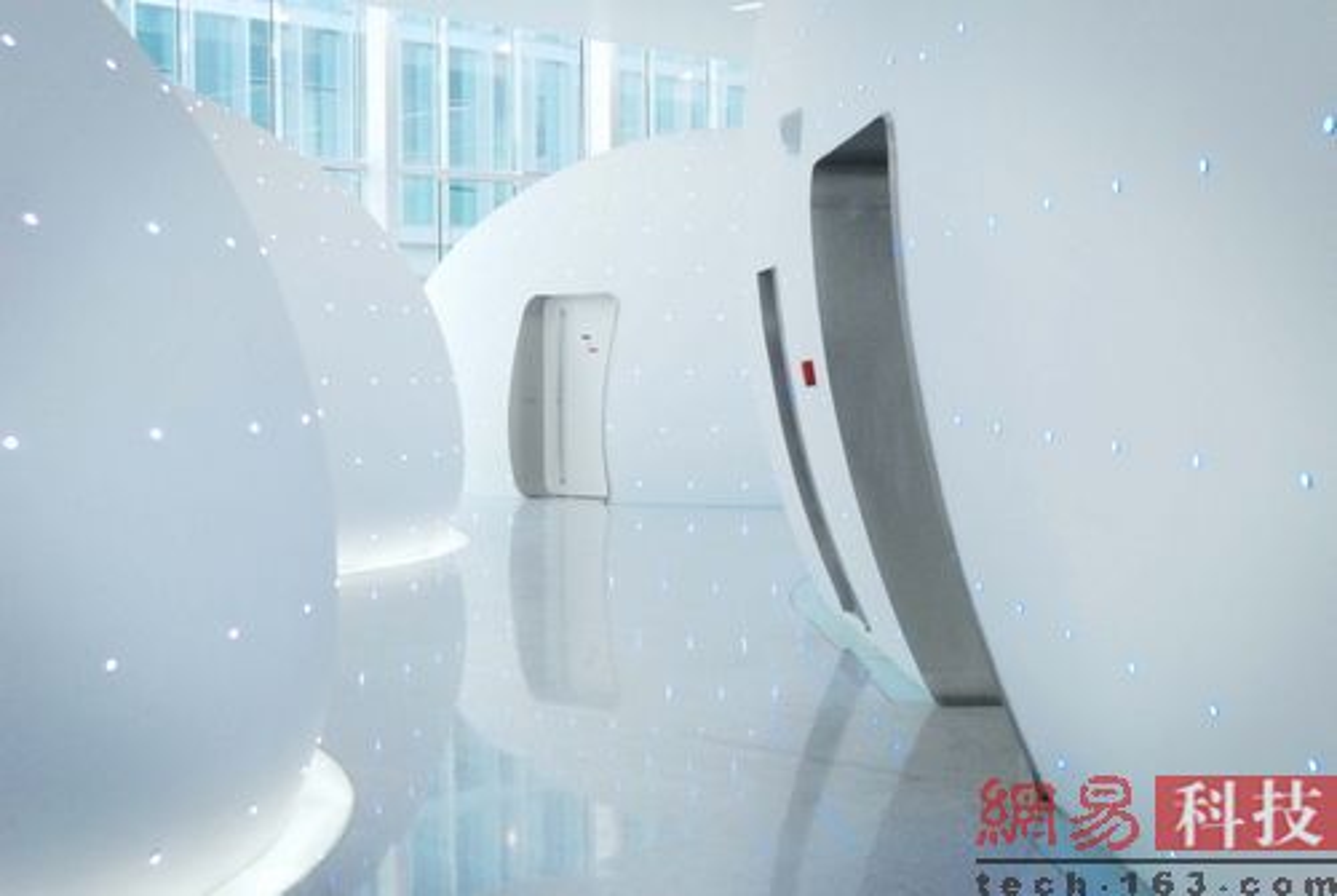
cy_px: 448
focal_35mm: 52
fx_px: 1953
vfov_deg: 25.8
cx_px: 668
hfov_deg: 37.8
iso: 800
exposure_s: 1/125
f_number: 5.6
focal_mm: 35
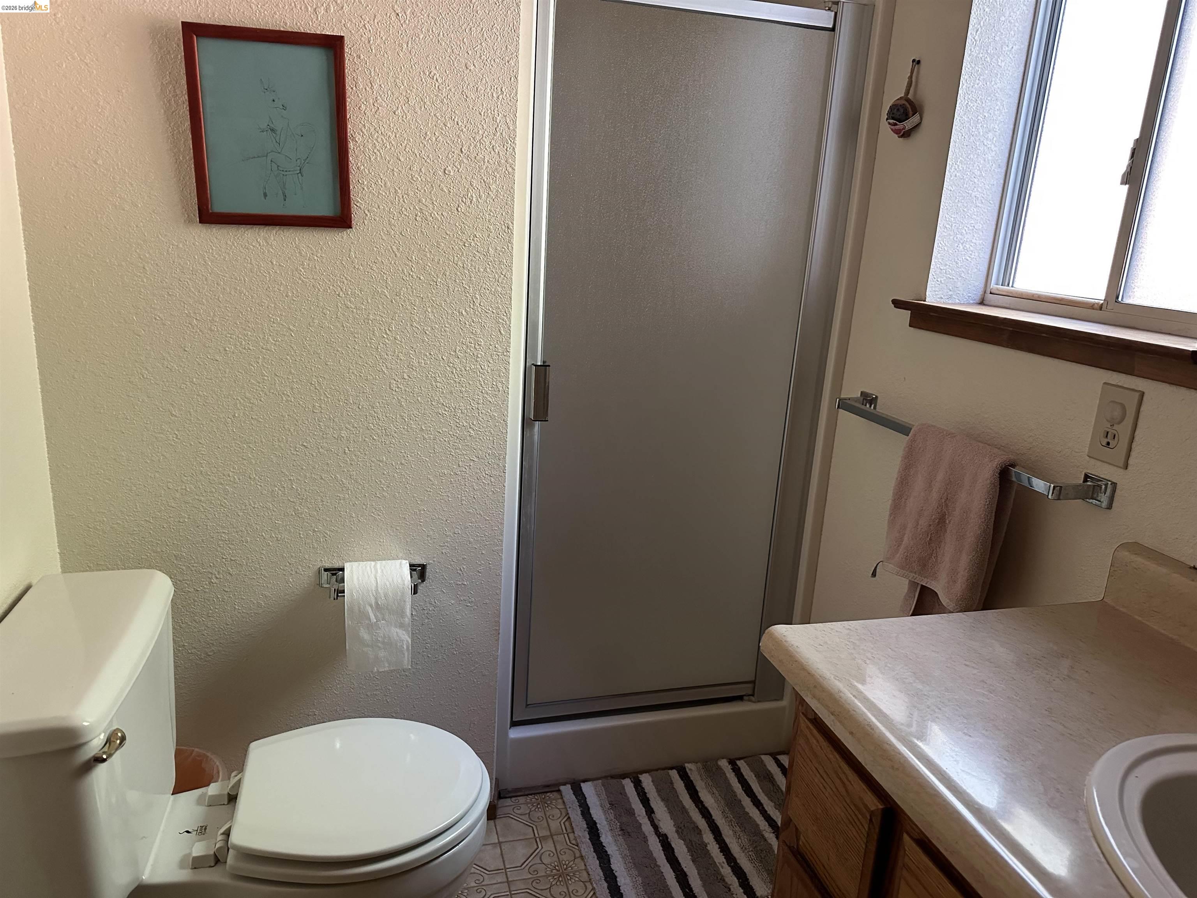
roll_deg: -3.8
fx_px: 830
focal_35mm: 24
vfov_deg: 56.8
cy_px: 449
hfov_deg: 71.6
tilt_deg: -14.7
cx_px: 598
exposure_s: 1/60
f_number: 1.78
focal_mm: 6.86
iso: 640
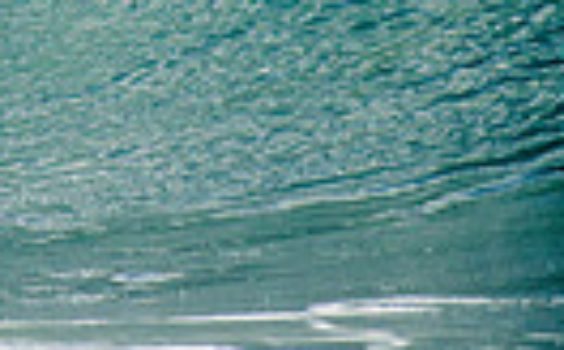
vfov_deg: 0.6
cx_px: -432
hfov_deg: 0.9
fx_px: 34480
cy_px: -467
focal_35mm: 2247
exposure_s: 1/2000
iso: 180
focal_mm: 500
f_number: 5.6
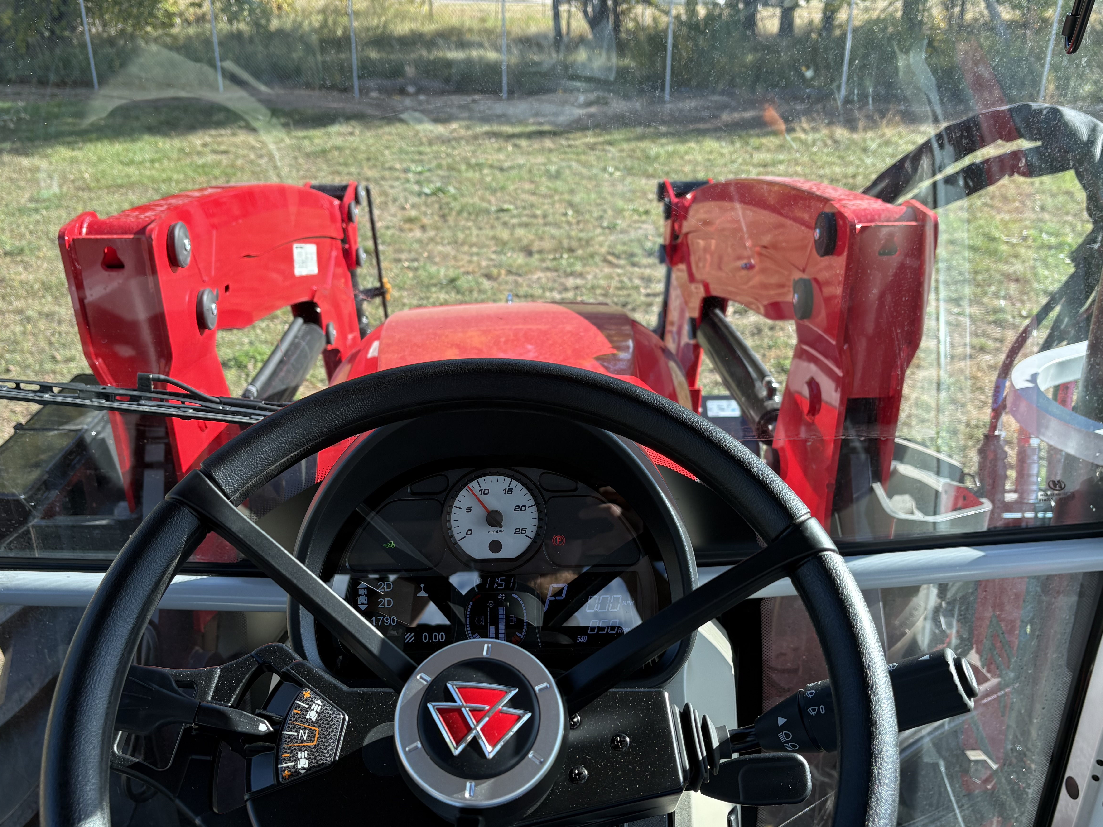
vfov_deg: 44.2
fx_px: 1020
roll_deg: +0.9
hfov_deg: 56.8
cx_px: 554
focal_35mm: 32
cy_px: 430
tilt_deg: -24.3
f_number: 1.6
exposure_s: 1/531
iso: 50
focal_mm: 5.96
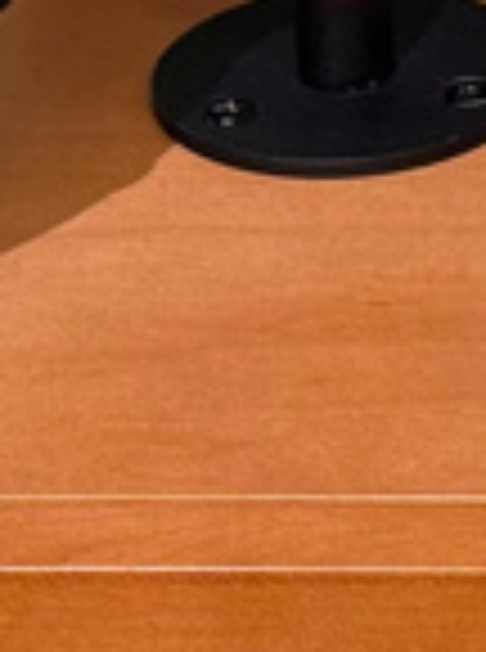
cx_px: 999
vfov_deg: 5.7
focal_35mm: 340
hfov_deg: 4.3
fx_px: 6393
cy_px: -683
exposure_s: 1/60
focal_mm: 6.8
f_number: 1.8
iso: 160
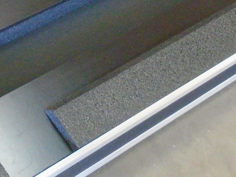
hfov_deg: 23.9
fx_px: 552
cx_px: 66
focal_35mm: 81
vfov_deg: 17.7
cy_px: -5
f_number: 3.2
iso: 800
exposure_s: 1/30
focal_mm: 4.6
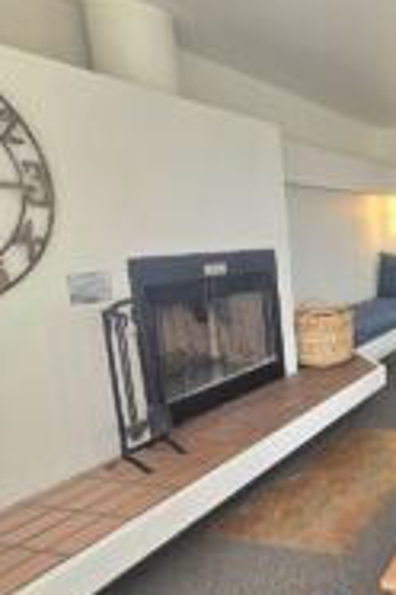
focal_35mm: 29
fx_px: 478
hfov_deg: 33.7
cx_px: 505
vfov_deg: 63.3
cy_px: 345
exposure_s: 1/120
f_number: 1.9
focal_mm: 2.2
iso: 40
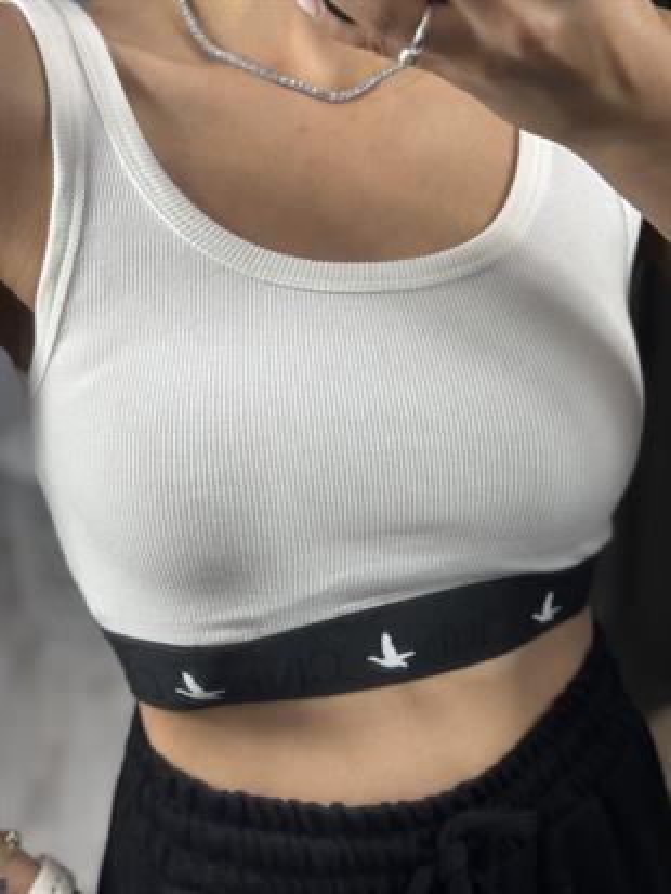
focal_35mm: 48
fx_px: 1240
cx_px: 336
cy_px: 447
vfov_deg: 39.6
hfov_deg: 30.3
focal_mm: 6.86
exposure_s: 1/144
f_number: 1.78
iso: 64
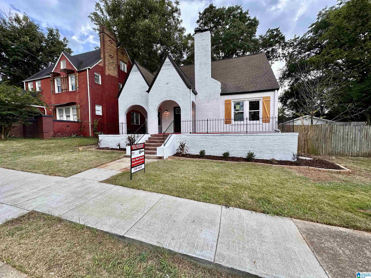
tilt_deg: -2.4
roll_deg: +0.6
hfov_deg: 102.1
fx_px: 150
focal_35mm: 14
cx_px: 186
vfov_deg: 85.7
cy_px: 139
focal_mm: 2.22
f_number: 2.2
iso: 40
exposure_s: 1/361
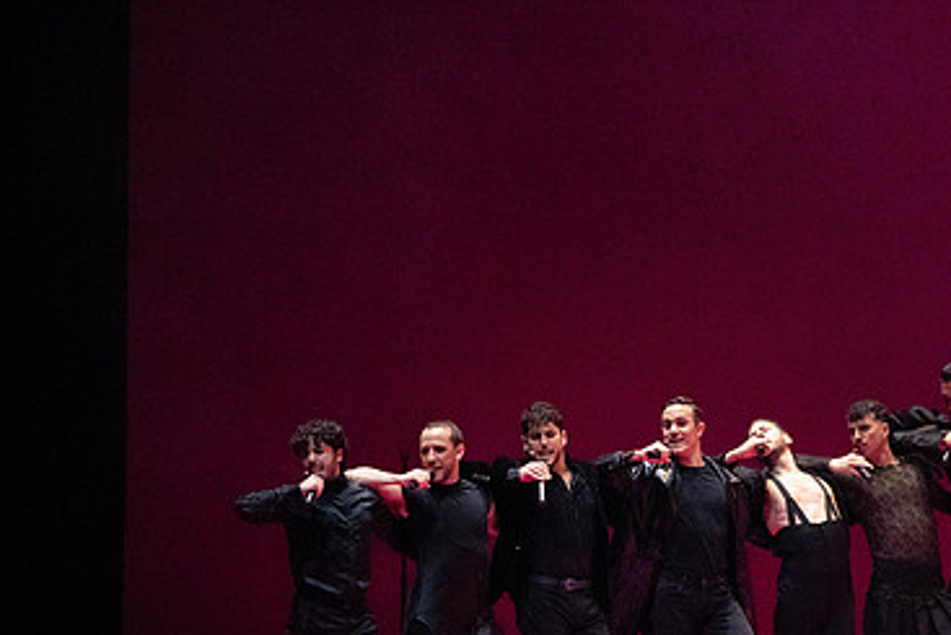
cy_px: 429
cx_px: 684
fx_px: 8985
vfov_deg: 4.0
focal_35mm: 340
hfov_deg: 6.1
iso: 25600
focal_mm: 215
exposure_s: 1/400
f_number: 9
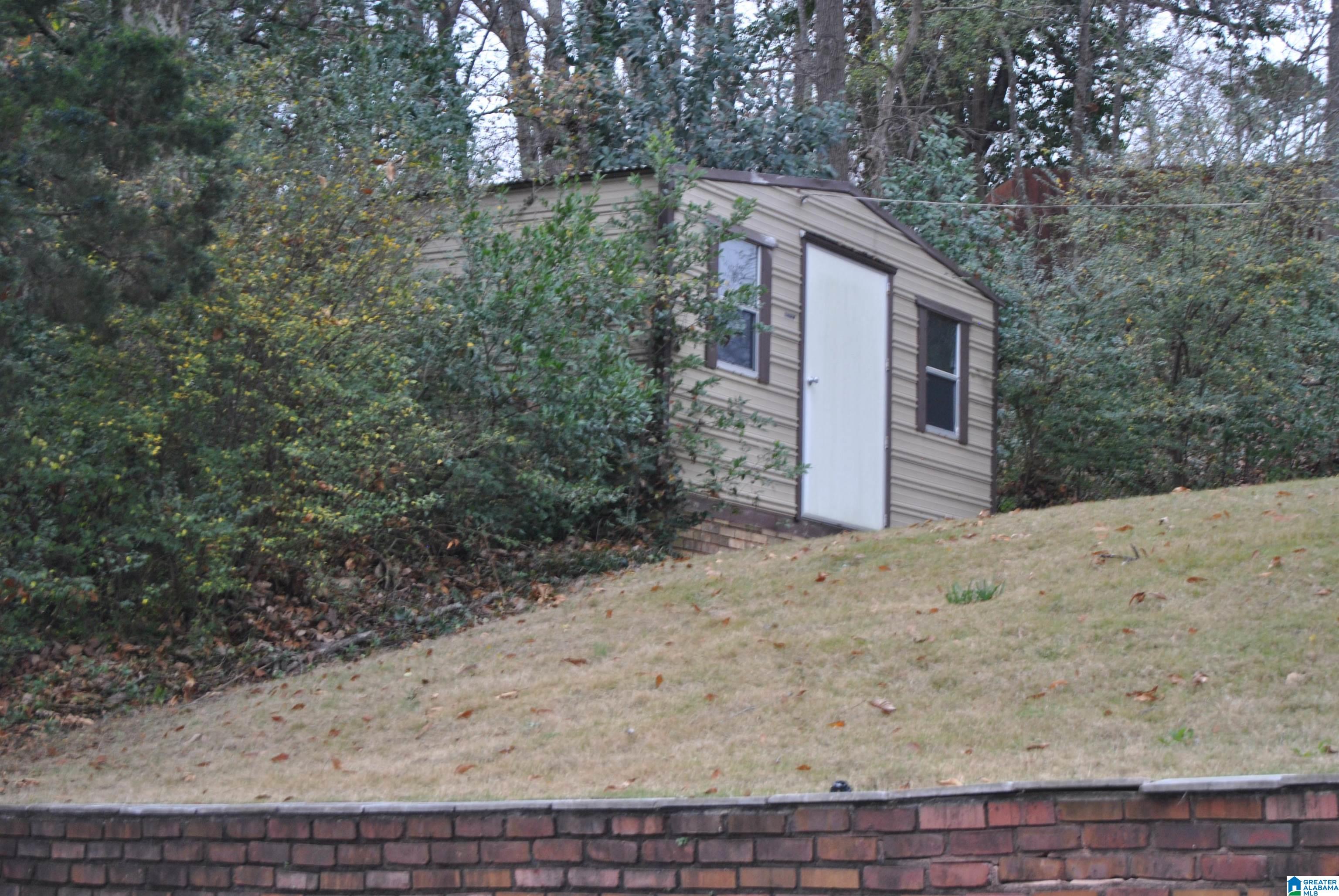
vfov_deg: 16.6
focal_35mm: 82
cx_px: 670
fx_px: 3072
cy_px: 448
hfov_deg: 24.6
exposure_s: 1/30
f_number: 5.6
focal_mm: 55
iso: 280
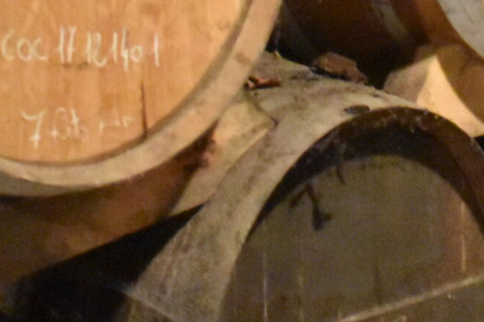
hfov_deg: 19.1
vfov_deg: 13.0
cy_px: -16
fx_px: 1398
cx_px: 474
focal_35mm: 104
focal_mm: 18
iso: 12800
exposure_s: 1/20
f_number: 3.5
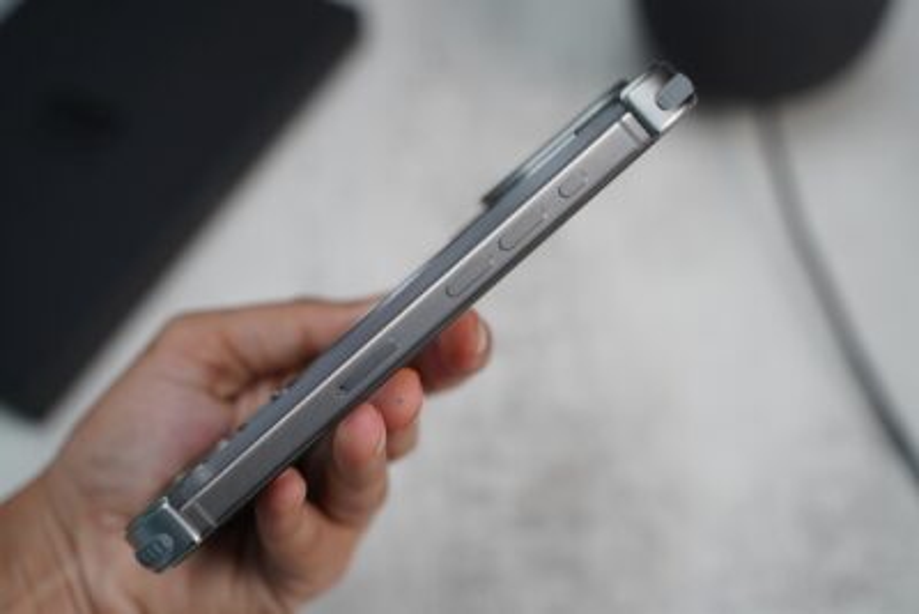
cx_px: 460
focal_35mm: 59
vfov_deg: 23.0
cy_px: 307
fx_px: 1507
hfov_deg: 33.9
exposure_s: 1/60
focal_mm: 59
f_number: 4
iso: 640
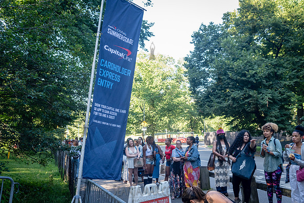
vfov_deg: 37.9
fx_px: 296
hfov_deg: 54.4
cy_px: 102
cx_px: 152
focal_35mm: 35
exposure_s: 1/400
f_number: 4.5
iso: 1250
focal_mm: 35
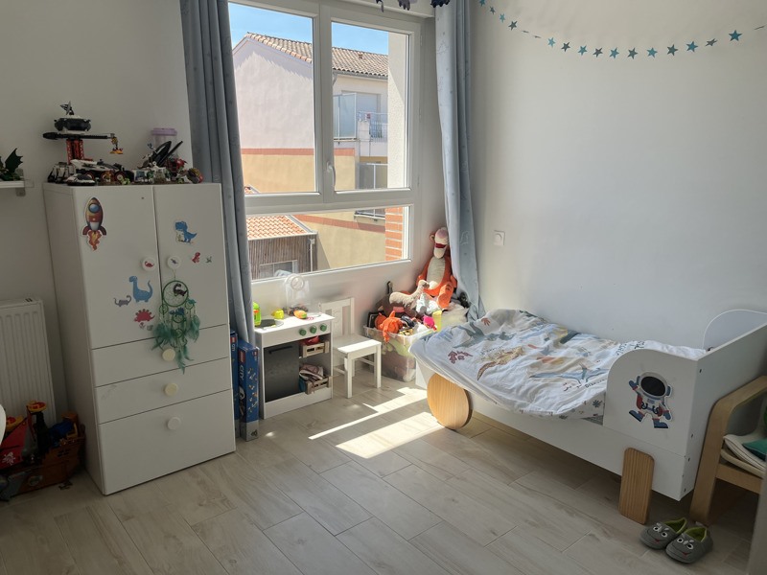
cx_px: 384
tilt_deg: -11.5
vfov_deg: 53.1
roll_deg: -1.1
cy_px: 288
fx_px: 576
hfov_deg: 67.3
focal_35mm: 26
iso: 50
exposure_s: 1/885
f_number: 1.6
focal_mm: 5.1
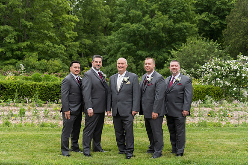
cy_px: 82
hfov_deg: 39.6
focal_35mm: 50
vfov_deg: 27.0
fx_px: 345
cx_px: 124
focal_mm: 50
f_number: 2.8
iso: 64
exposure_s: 1/320
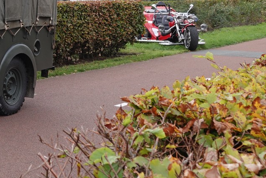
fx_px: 569
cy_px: 46
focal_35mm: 77
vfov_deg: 17.6
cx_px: -51
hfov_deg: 24.0
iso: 100
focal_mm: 11.03
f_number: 3.2
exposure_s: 1/250
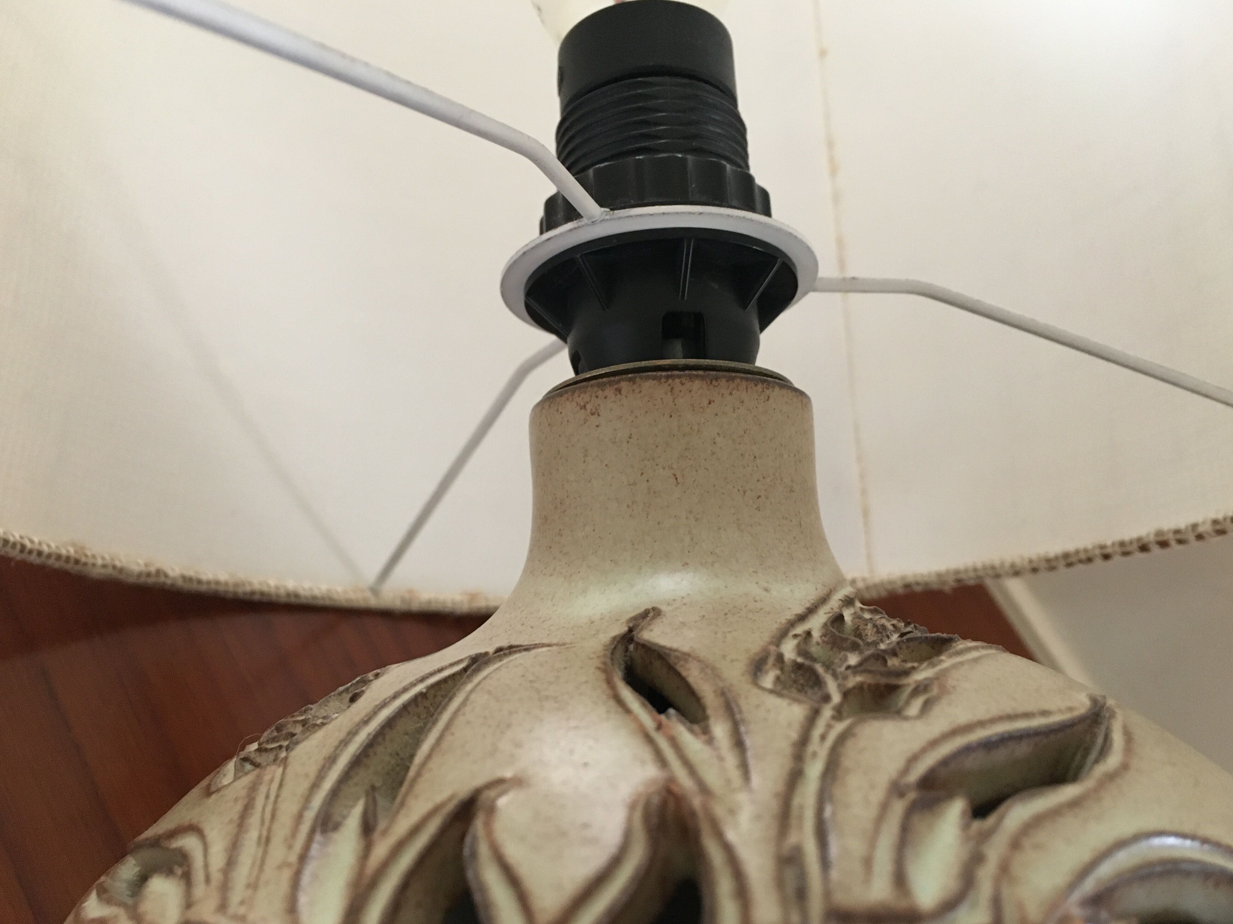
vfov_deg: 46.8
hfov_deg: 60.0
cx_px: 610
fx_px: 1069
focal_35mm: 30
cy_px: 462
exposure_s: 1/33
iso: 250
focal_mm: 4.15
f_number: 2.2
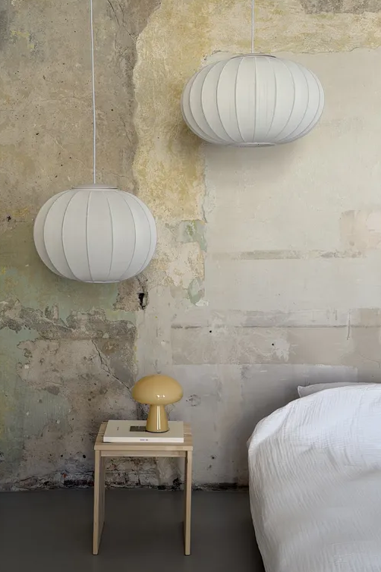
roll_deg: +0.4
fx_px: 842
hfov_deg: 25.5
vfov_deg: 37.5
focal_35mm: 53
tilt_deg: -4.6
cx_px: 186
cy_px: 272
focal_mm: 6.76
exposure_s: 1/121
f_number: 1.78
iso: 64
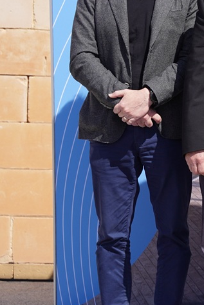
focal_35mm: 141
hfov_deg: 8.9
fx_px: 1197
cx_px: 482
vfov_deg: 14.5
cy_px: 109
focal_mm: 44.6
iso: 100
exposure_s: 1/1000
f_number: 4
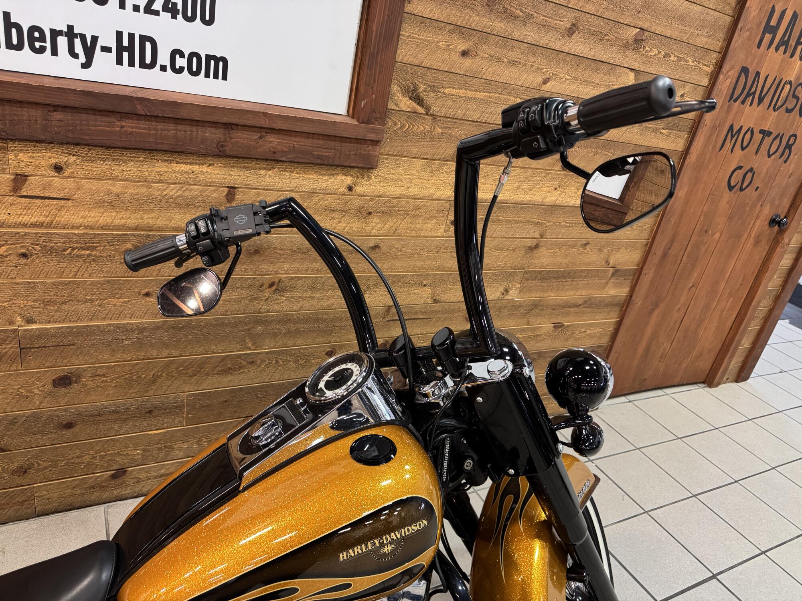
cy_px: 300
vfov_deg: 56.8
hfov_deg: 71.6
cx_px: 401
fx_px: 556
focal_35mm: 24
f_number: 1.78
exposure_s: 1/60
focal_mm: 6.76
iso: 400
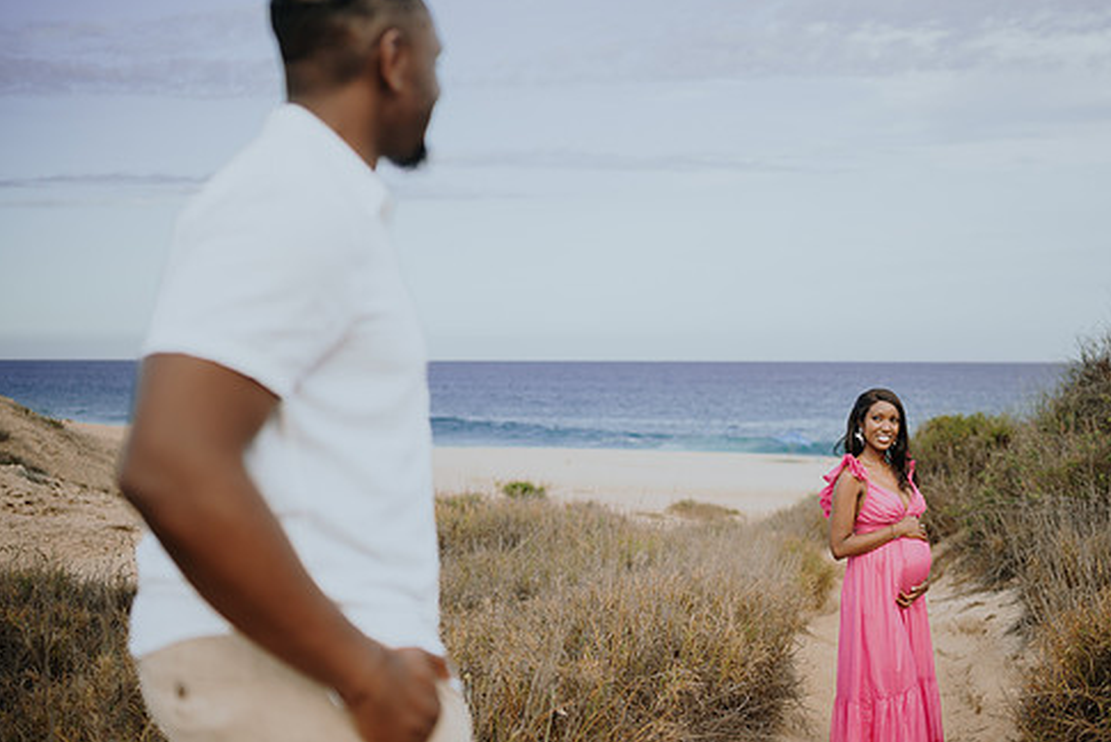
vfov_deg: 29.3
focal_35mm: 46
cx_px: 692
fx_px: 1420
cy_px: 409
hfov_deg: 42.4
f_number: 1.8
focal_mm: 35
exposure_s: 1/2000
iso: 50
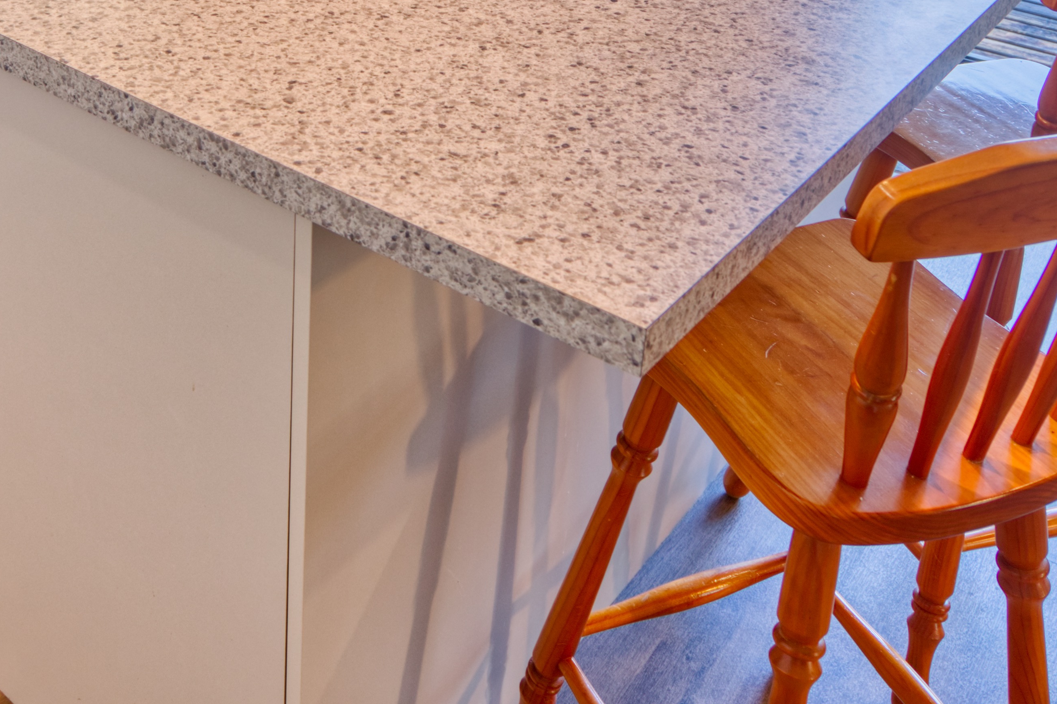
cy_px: -126
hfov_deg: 44.3
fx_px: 1262
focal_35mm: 43
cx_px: 292
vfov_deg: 27.6
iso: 1000
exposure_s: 1/60
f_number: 5
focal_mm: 16
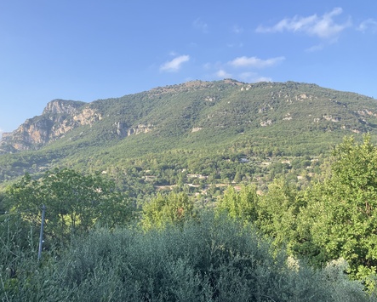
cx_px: 156
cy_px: 157
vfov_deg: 40.2
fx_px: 413
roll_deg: -0.8
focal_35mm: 37
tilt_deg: +6.7
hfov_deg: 48.8
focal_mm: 3.99
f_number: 1.8
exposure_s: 1/286
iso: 32
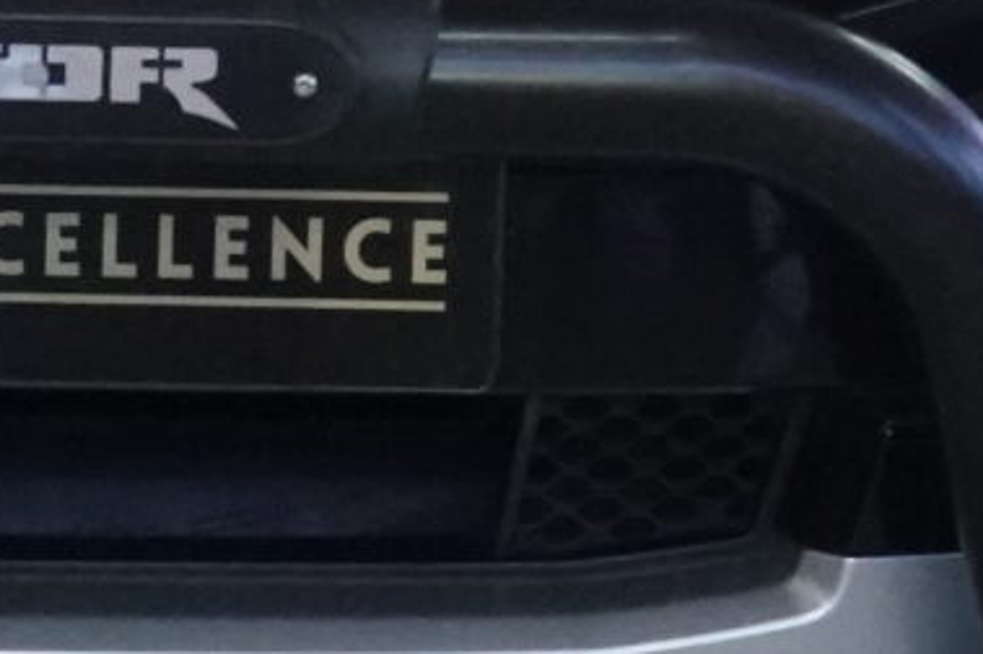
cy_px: -250
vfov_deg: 5.3
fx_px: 7011
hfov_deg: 7.9
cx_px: -205
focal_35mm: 257
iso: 2500
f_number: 8
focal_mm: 14.12
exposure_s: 1/40
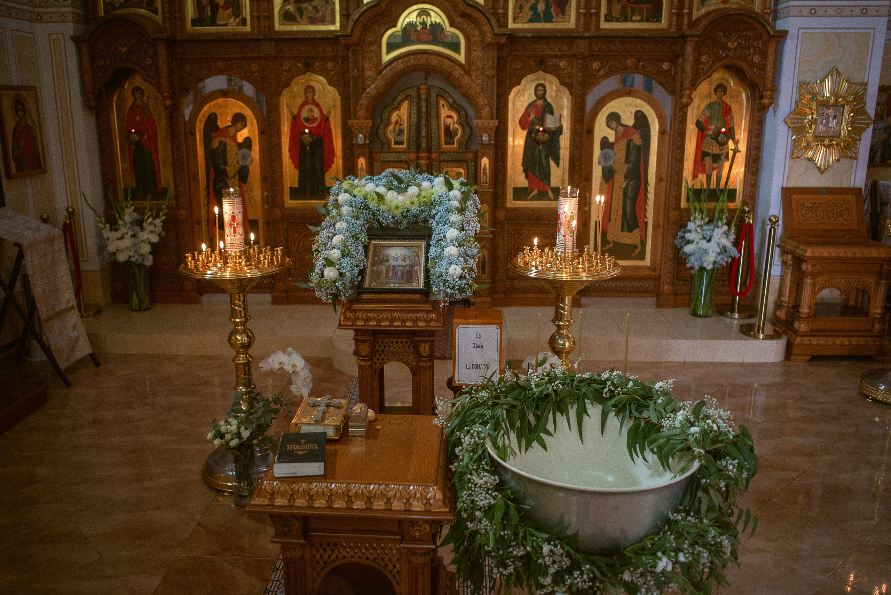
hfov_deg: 63.5
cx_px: 428
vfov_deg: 44.9
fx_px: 720
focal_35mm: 29
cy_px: 294
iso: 800
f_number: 1.8
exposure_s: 1/80
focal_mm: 28
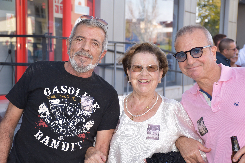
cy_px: 82
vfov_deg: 17.5
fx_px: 531
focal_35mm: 78
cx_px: 122
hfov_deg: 26.0
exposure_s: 1/125
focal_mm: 52
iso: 180
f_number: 5.6
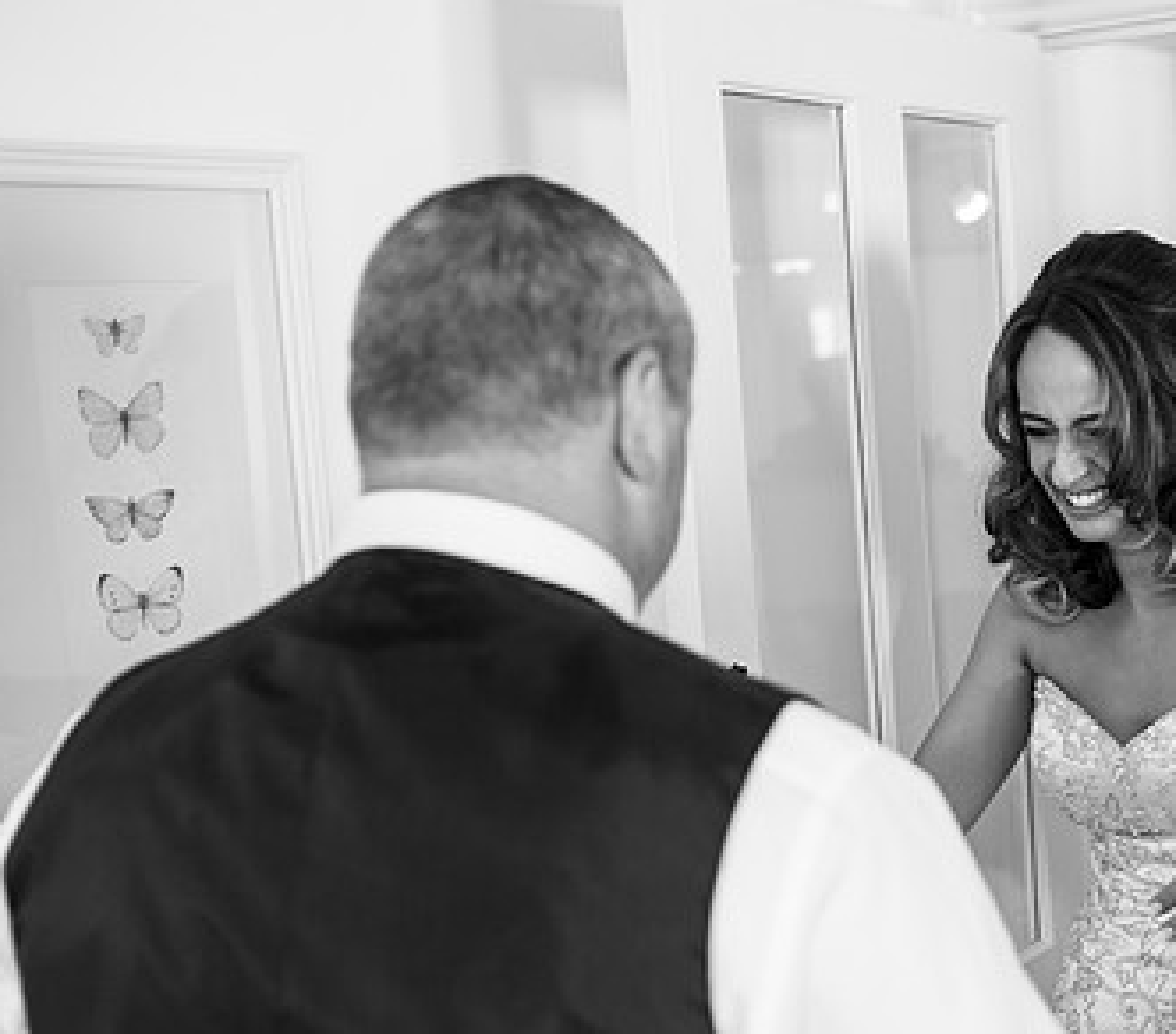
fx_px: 2389
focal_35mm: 66
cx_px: 1181
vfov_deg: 24.3
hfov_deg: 26.2
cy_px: 676
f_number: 2.8
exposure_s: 1/125
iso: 100
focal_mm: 35
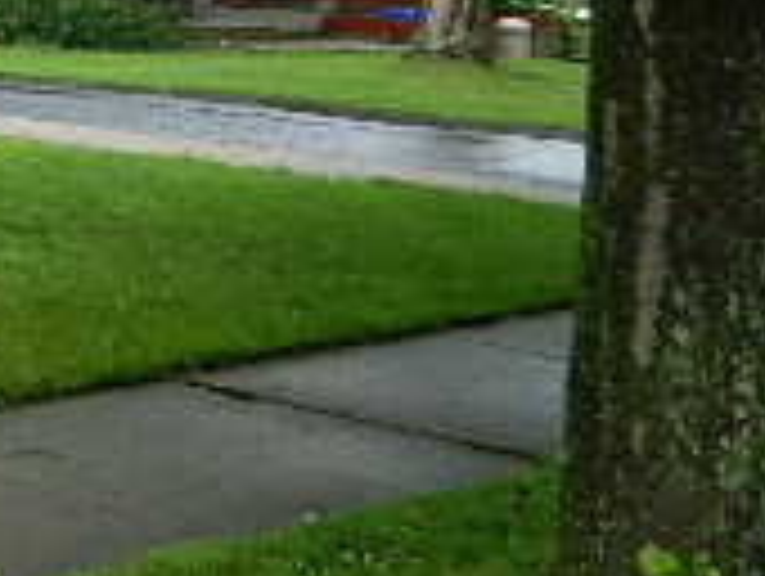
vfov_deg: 15.2
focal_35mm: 94
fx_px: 2080
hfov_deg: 17.4
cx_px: -572
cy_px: -122
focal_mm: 4.5
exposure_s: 1/250
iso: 160
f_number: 3.1
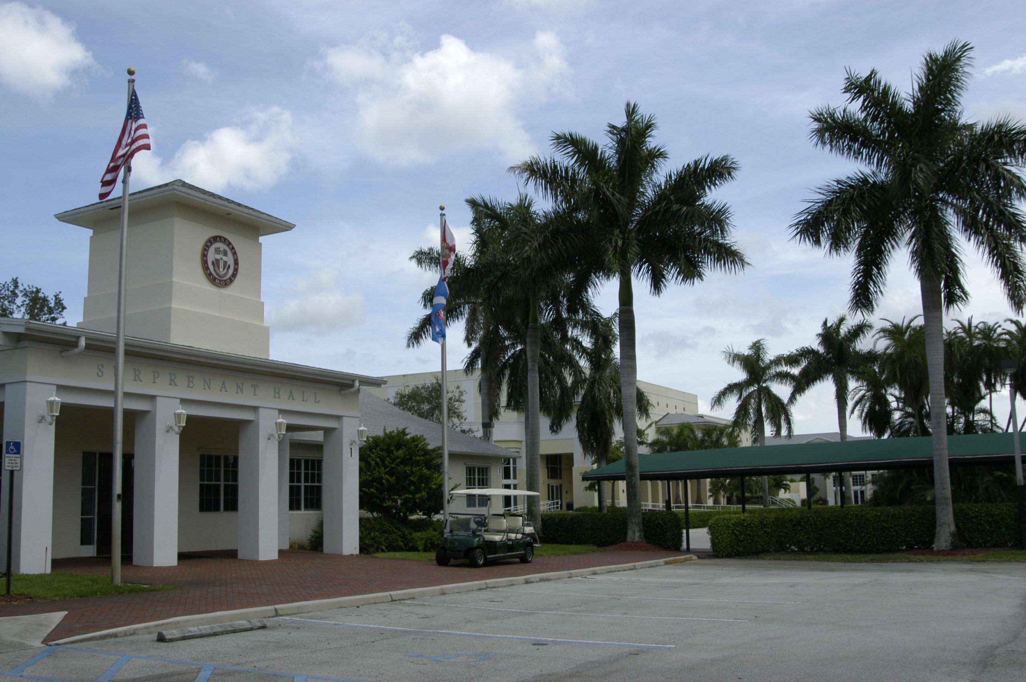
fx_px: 1025
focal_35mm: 36
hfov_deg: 53.2
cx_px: 513
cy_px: 341
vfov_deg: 36.8
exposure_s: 1/400
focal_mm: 24
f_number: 11
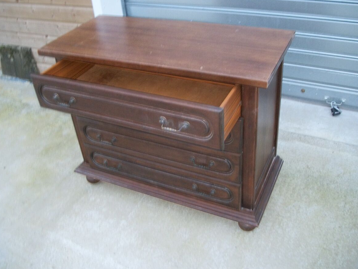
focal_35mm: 35
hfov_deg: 52.6
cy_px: 125
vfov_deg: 40.7
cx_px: 168
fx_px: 362
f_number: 2.9
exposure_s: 1/30
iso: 160
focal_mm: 5.7
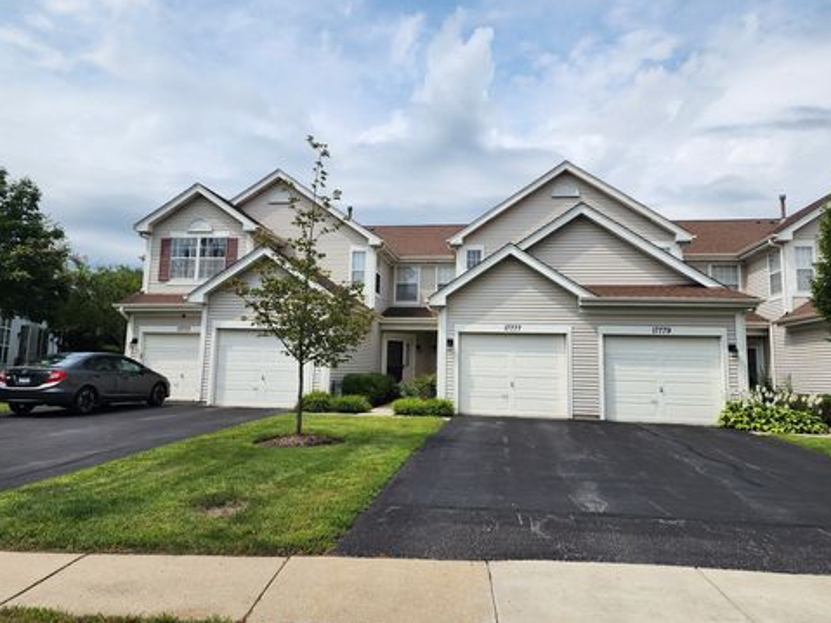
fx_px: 576
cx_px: 416
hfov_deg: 71.6
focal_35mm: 24
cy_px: 301
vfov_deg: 56.8
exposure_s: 1/2005
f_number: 1.8
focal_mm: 6.4
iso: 12
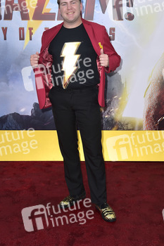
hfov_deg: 28.0
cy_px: 110
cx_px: 78
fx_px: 328
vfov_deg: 41.1
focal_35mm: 48
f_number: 6.3
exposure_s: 1/250
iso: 320
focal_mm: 42
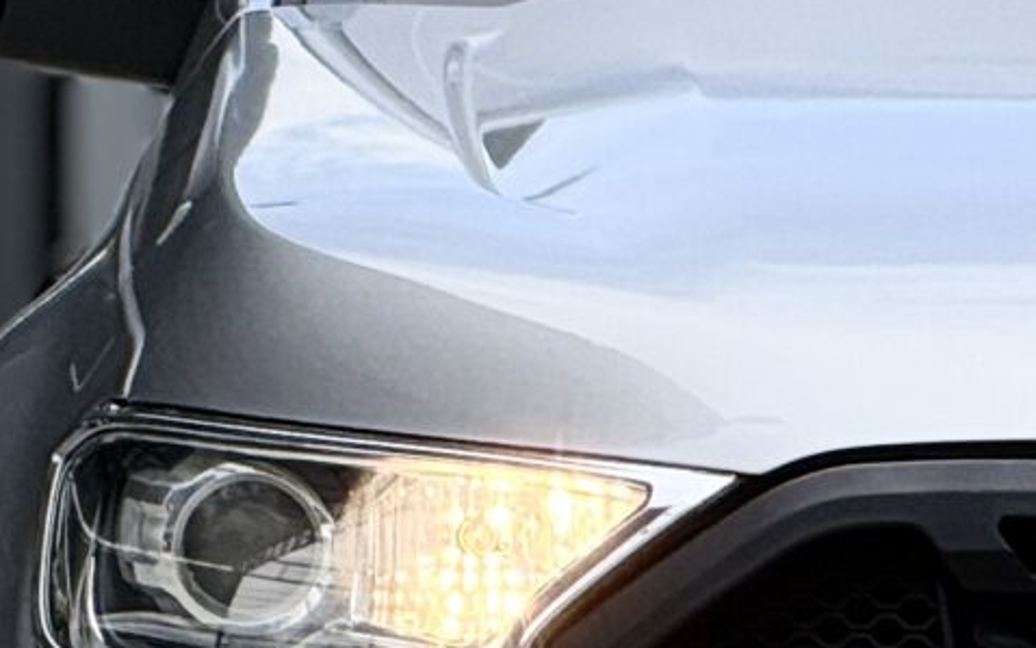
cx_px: 1608
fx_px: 19232
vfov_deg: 1.9
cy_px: 646
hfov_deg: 3.1
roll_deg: -1.0
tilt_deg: -1.9
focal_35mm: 681
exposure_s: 1/423
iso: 64
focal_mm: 15.66
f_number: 2.8
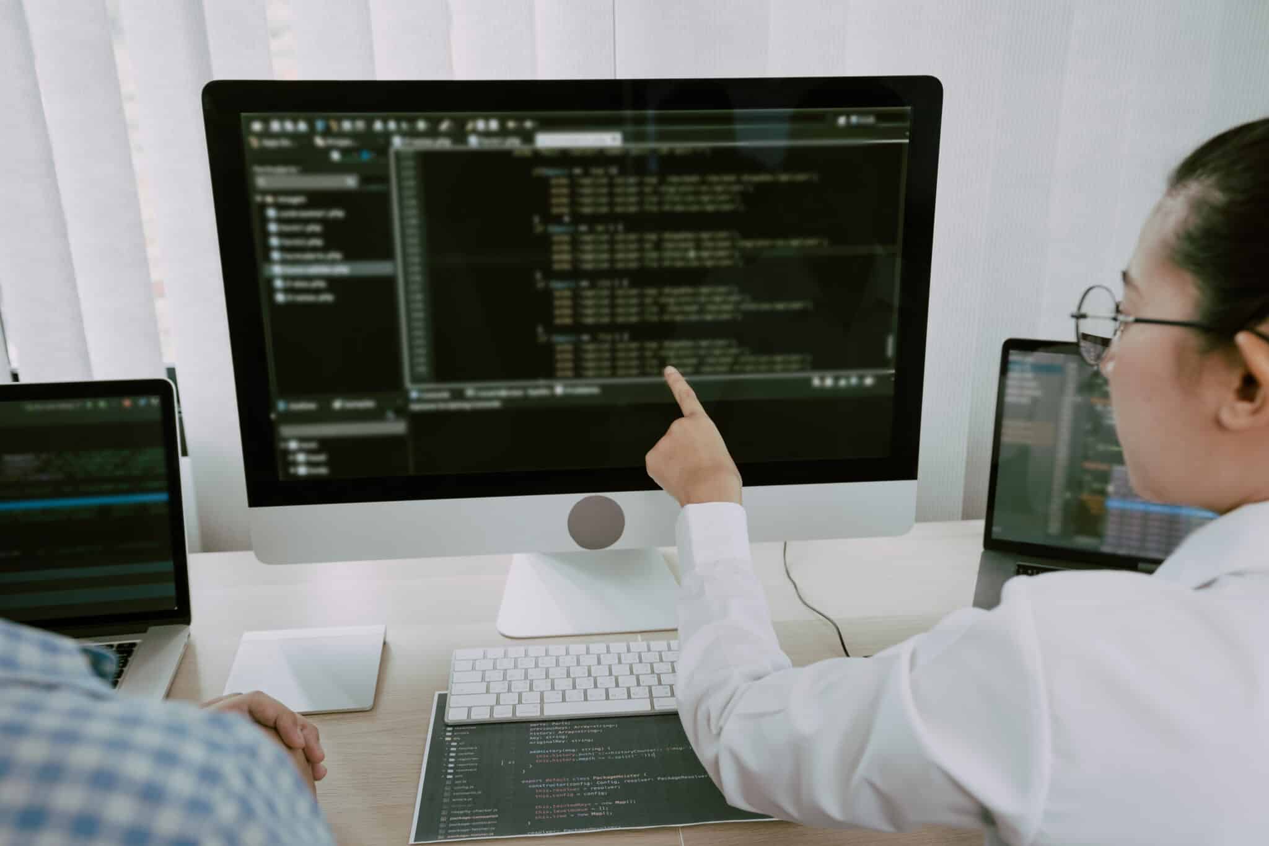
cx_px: 634
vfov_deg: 37.8
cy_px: 423
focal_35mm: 35
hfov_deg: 54.4
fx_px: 1234
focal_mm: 35
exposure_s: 1/60
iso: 200
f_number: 4
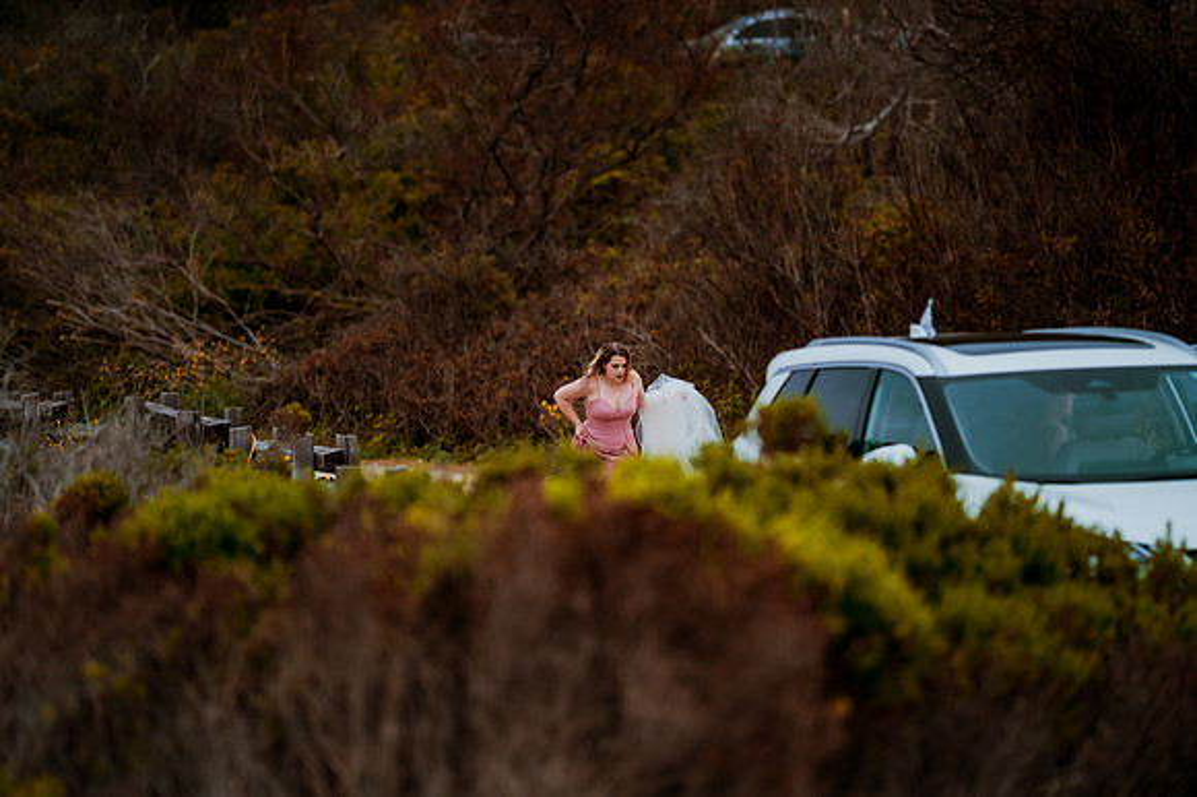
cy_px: 398
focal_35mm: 135
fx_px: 4486
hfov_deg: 15.2
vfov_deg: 10.1
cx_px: 598
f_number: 1.8
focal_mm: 135
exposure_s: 1/4000
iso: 500
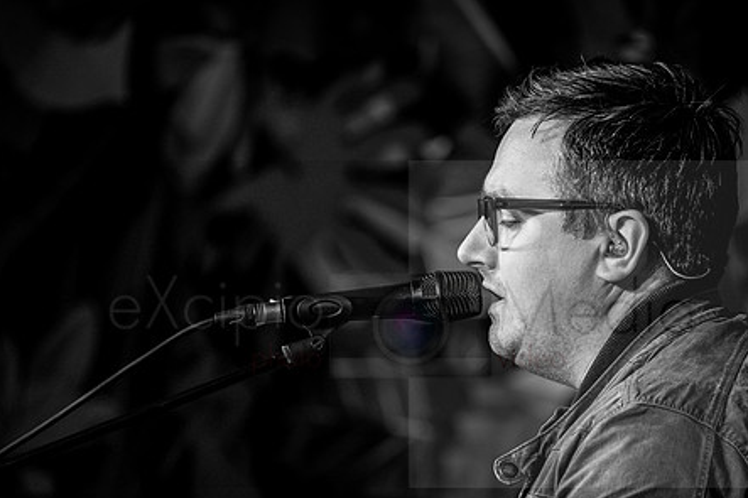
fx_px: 11278
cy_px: 311
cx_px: 428
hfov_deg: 3.8
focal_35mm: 543
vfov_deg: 2.5
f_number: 5.6
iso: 3200
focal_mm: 400
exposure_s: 1/125
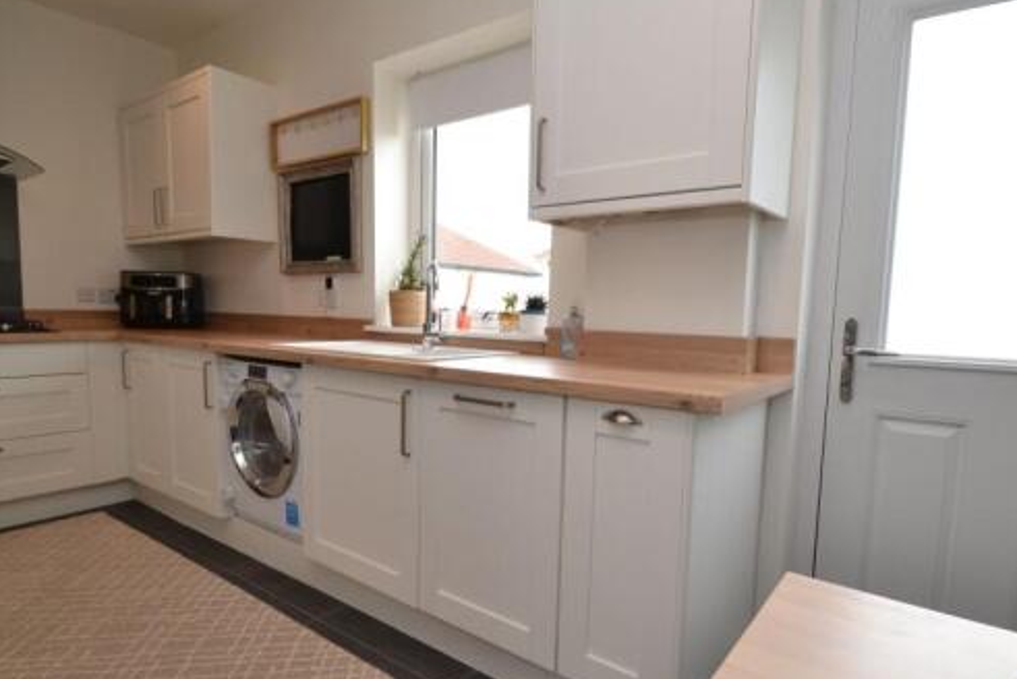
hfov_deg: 83.9
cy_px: 361
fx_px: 565
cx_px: 508
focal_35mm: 20
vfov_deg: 61.9
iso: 400
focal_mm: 10
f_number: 5.6
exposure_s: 1/125
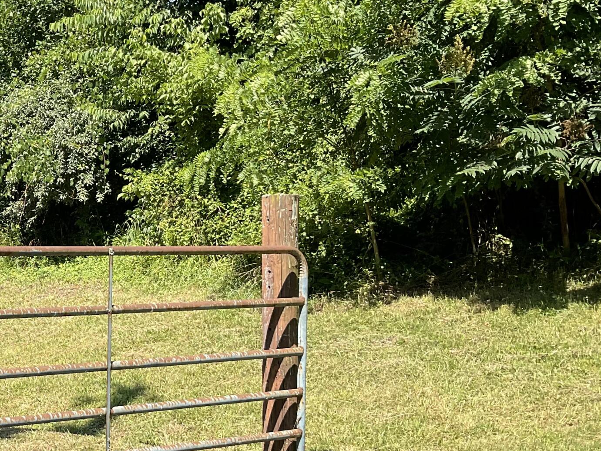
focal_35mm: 63
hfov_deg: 28.2
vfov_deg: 23.1
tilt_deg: -4.9
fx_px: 1094
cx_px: -44
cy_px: 340
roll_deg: -2.2
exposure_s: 1/855
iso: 16
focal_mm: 3
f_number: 1.8
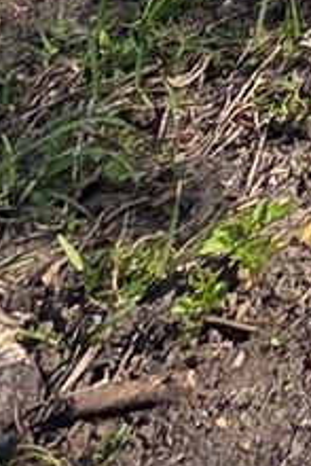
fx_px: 1630
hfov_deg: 7.1
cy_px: -1099
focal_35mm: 126
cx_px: 1354
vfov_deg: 9.8
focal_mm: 2.2
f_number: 2.2
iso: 50
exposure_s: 1/1093
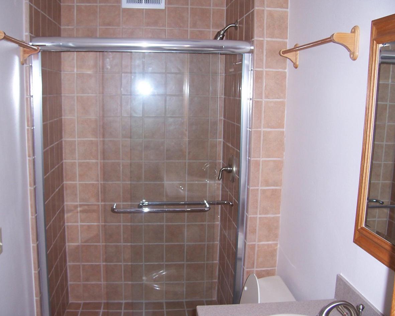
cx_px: 187
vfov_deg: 41.2
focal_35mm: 36
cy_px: 158
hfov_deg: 50.3
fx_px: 421
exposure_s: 1/60
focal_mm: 5.6
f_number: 2.7
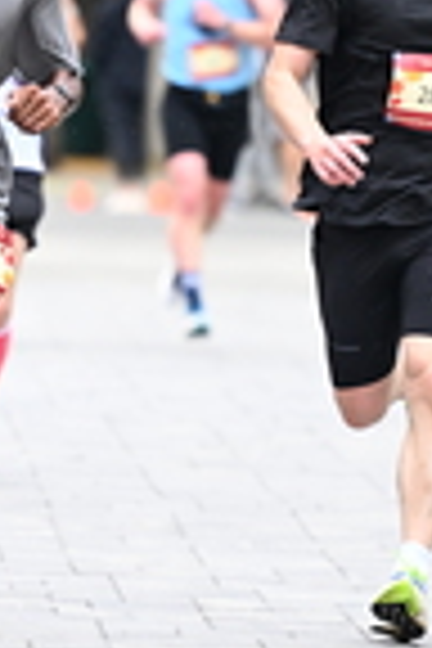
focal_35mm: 594
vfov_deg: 3.5
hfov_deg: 2.3
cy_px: 432
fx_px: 10691
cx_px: 56
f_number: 2.8
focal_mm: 155
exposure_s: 1/1600
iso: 1250
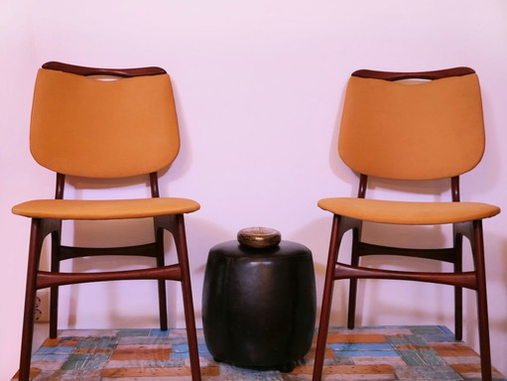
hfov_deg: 48.9
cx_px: 254
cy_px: 190
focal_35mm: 38
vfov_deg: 37.8
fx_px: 557
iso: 400
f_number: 4.4
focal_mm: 19
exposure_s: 1/40
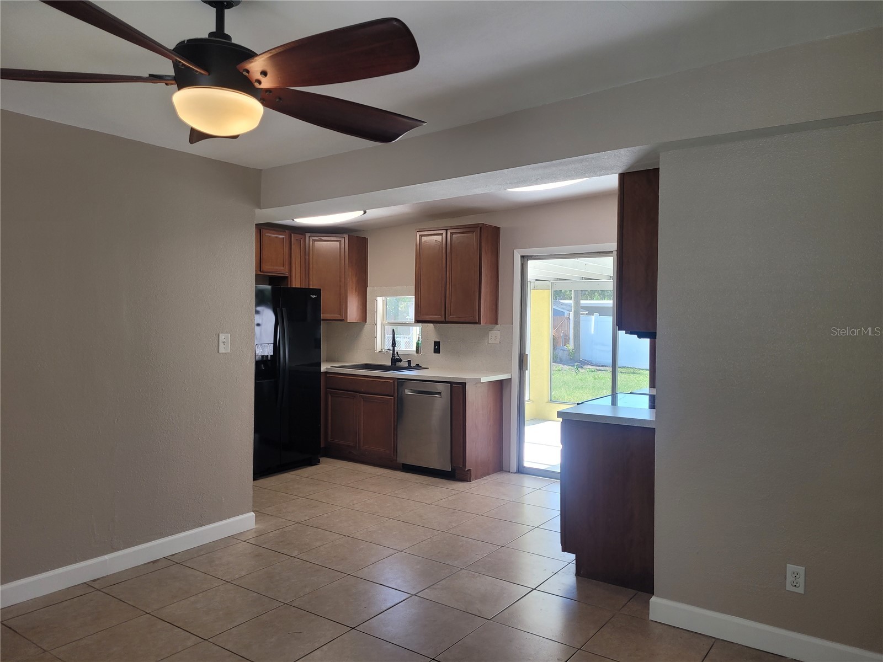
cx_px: 442
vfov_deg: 53.1
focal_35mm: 26
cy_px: 331
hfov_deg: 67.3
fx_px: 663
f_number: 1.8
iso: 64
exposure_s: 1/120
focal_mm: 5.4
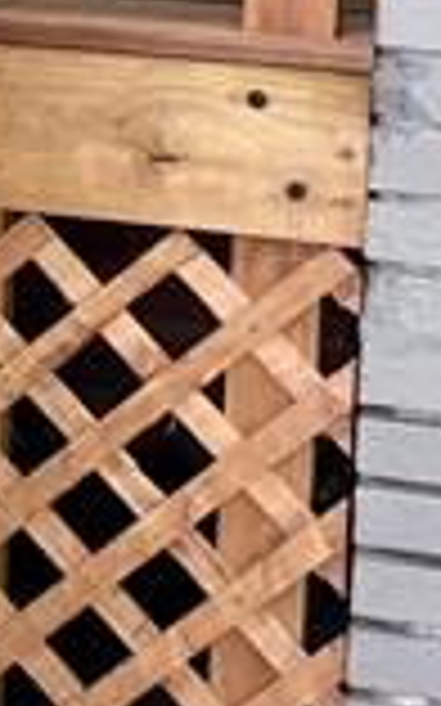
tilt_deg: -4.0
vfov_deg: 12.2
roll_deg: -0.7
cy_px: -207
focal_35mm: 166
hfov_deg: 7.0
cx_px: -927
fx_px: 3195
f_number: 1.78
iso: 50
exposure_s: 1/121
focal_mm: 6.76
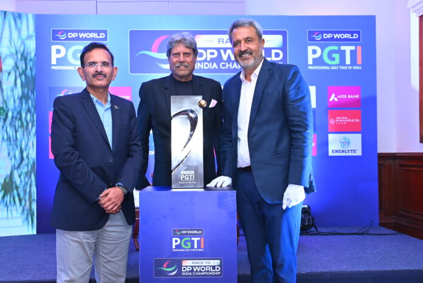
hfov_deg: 45.4
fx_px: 506
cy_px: 142
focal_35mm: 43
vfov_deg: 31.2
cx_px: 212
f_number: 4
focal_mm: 29
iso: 2000
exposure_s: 1/160
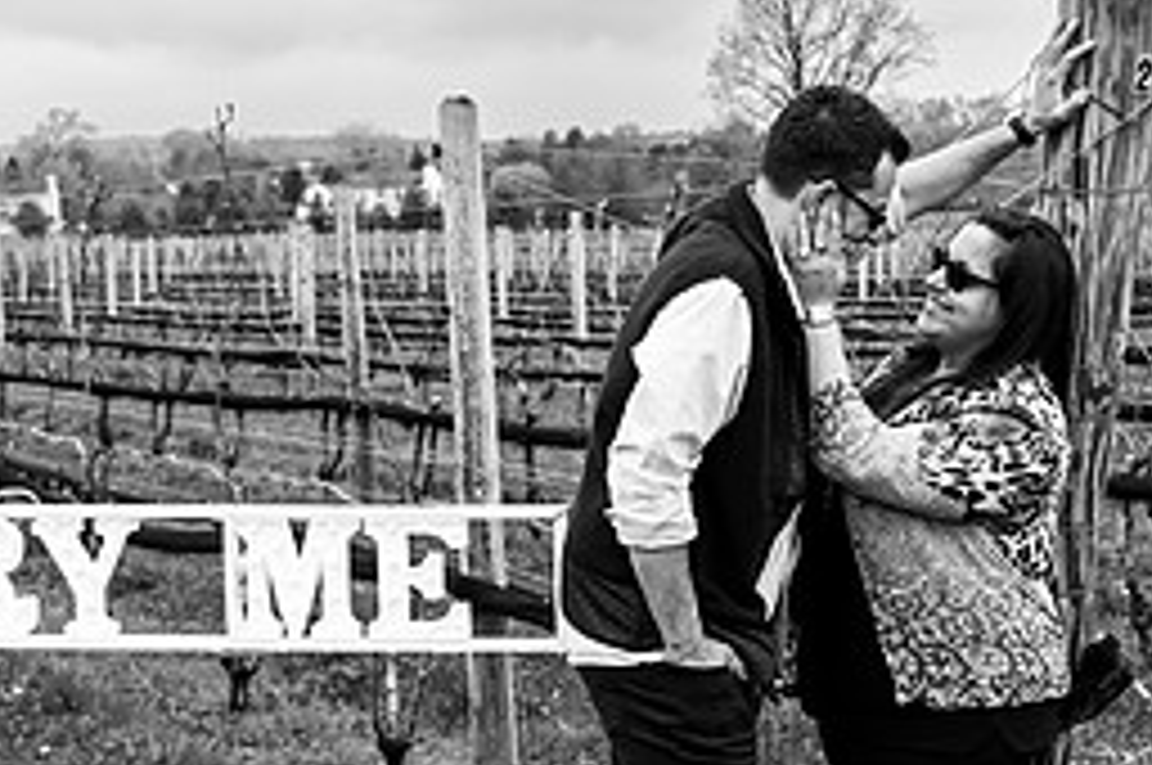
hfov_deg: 27.4
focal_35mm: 74
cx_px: 575
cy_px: 529
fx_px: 2365
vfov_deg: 18.3
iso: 64
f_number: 4
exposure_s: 1/200
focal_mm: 31
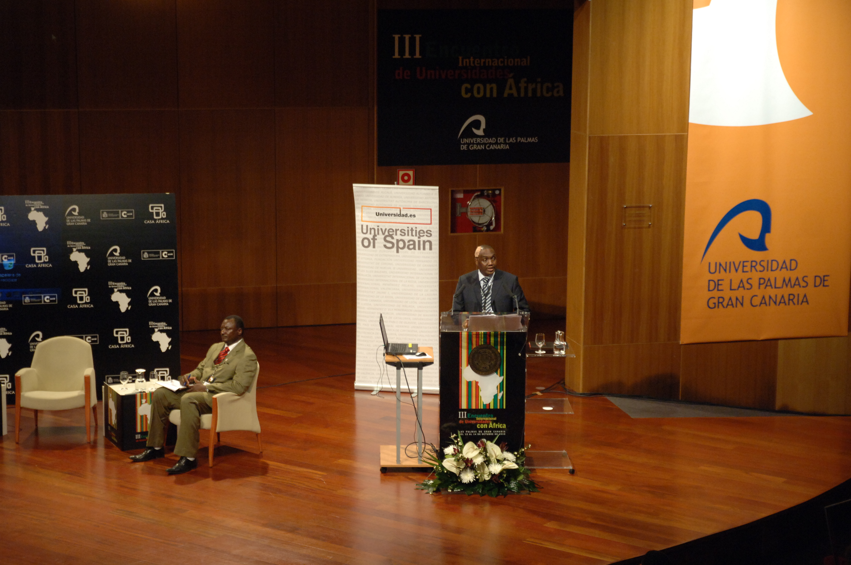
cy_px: 282
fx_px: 1771
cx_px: 426
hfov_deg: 27.0
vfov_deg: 18.1
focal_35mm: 75
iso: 800
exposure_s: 1/60
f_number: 2.8
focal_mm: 50
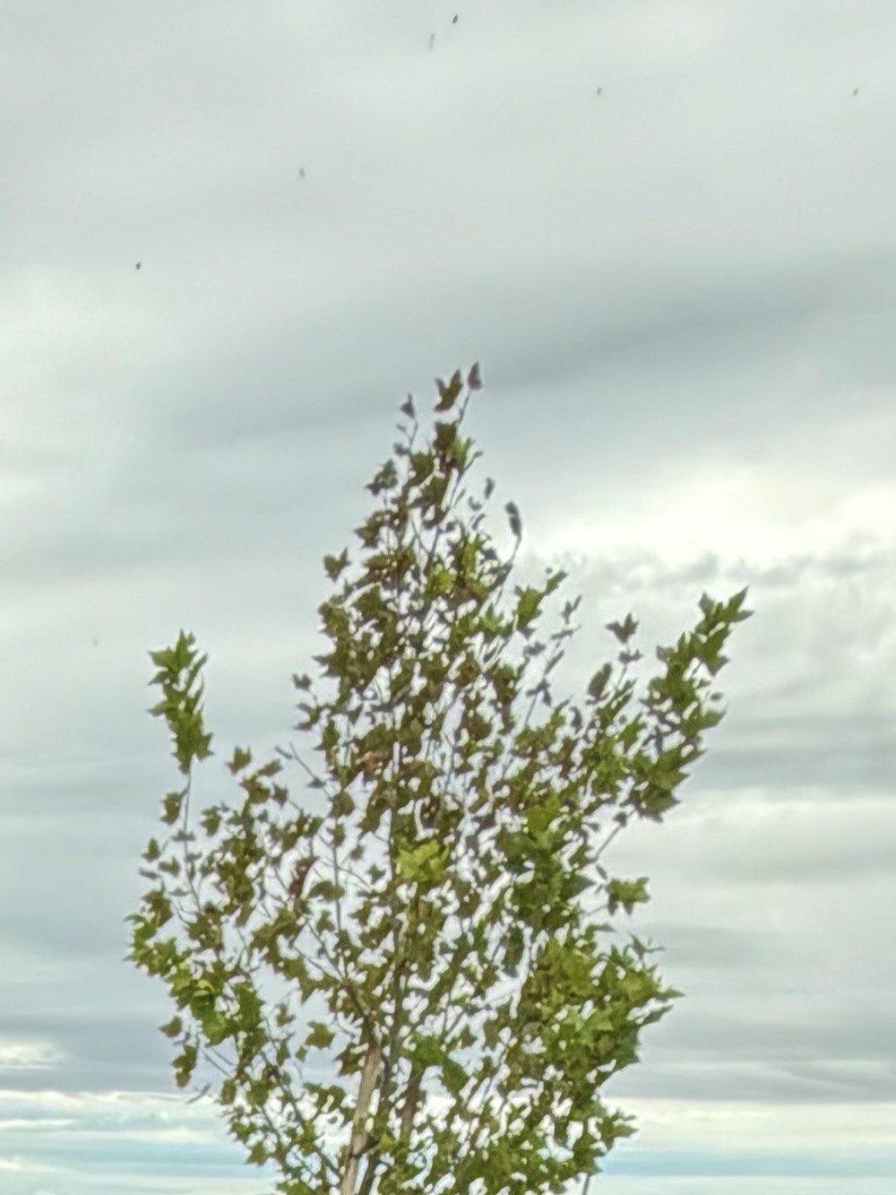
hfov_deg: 20.8
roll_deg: -1.7
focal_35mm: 60
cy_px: 2424
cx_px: -451
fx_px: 2070
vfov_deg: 18.8
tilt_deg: -29.2
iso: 40
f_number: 2.2
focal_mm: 2.22
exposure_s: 1/121
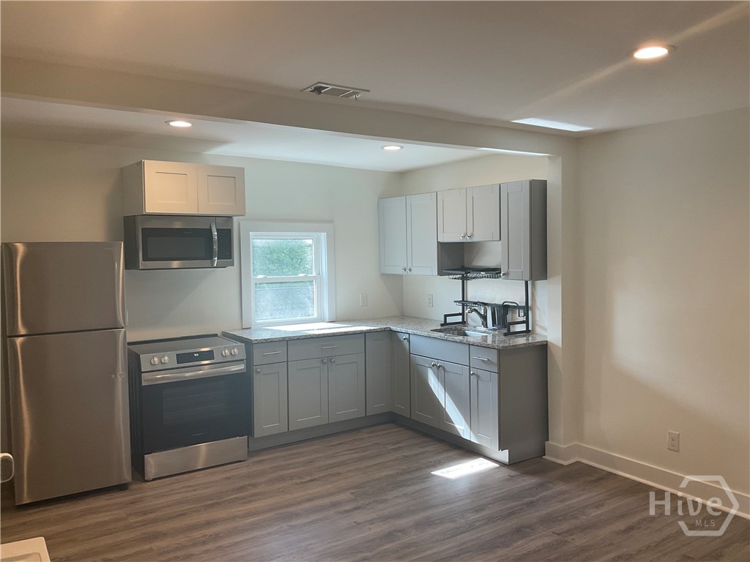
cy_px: 281
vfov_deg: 48.2
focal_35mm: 29
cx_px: 375
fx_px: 628
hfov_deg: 61.7
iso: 50
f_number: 1.8
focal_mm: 3
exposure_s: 1/120
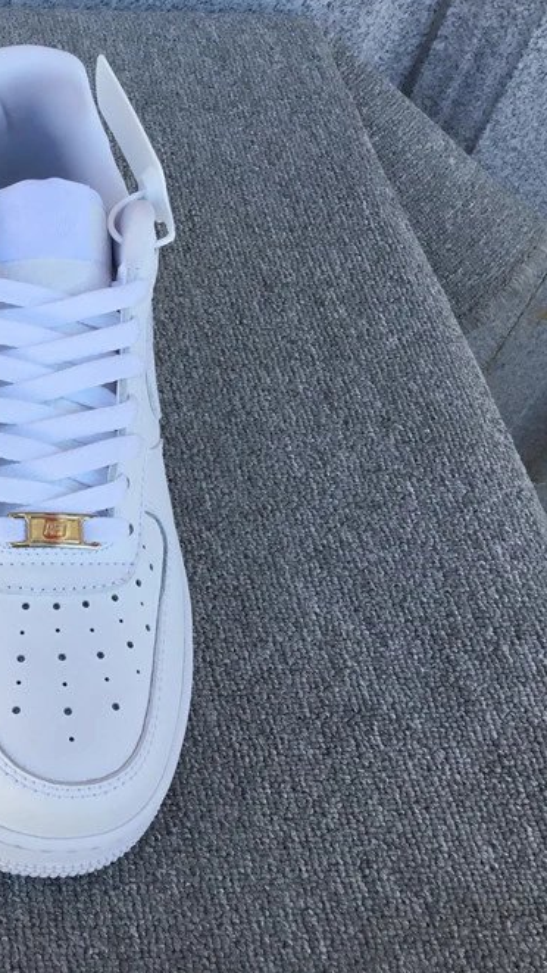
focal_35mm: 46
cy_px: 485
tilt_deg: -51.8
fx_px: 1186
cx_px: -107
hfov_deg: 23.7
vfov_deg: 44.6
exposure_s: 1/215
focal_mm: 3.3
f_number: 2.4
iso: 25
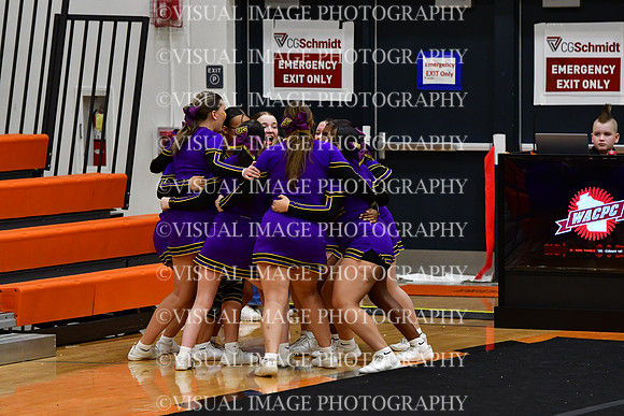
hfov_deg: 8.6
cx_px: 312
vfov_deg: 5.7
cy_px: 208
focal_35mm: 240
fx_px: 4161
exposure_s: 1/500
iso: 4000
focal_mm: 160
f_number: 4
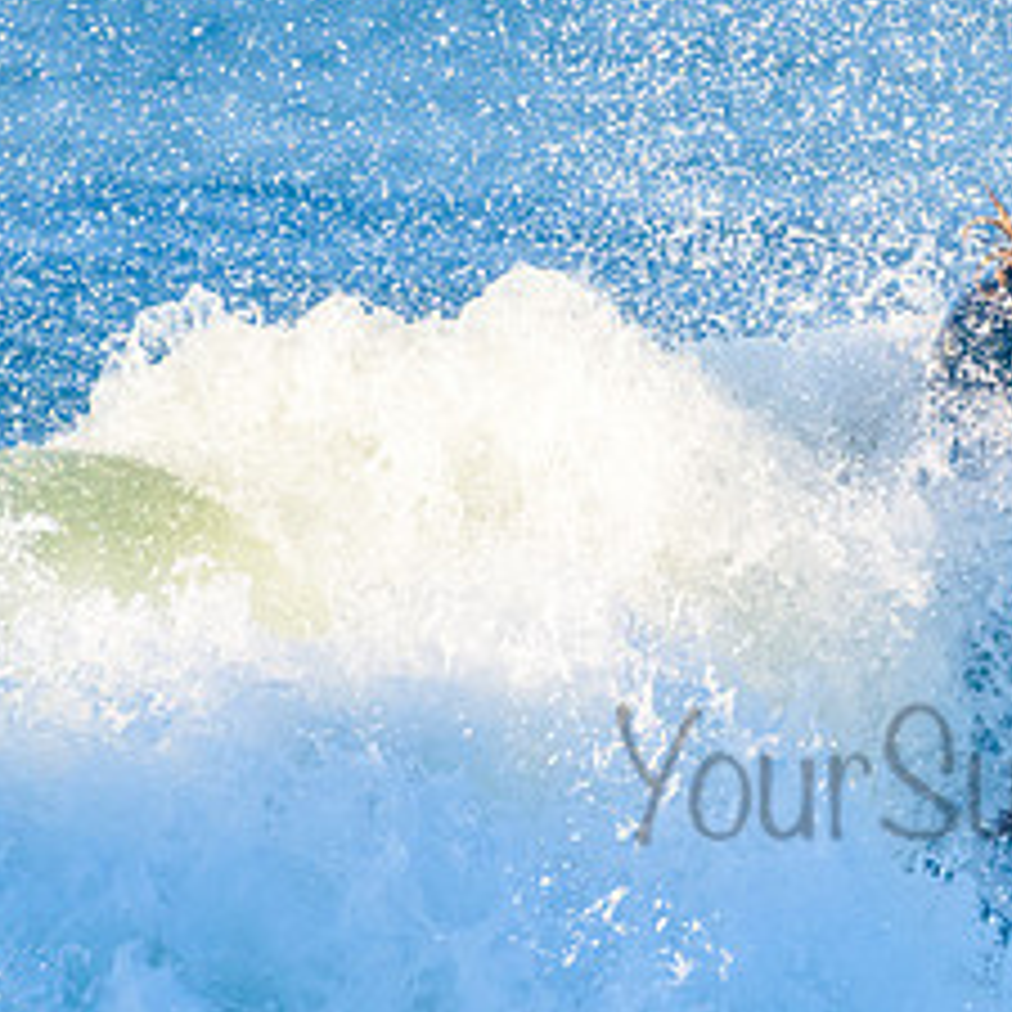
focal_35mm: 1335
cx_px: 1095
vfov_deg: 1.3
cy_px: 607
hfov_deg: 1.3
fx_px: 44156
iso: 640
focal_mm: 500
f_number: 5.6
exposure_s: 1/2000
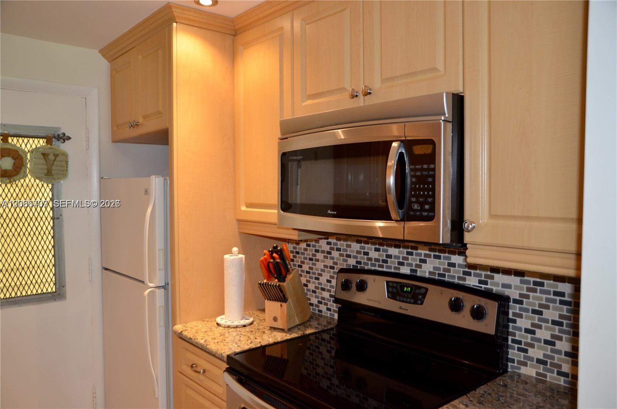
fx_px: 462
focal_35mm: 27
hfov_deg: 67.5
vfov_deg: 47.7
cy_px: 204
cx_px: 308
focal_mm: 18
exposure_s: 1/60
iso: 800
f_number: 3.8
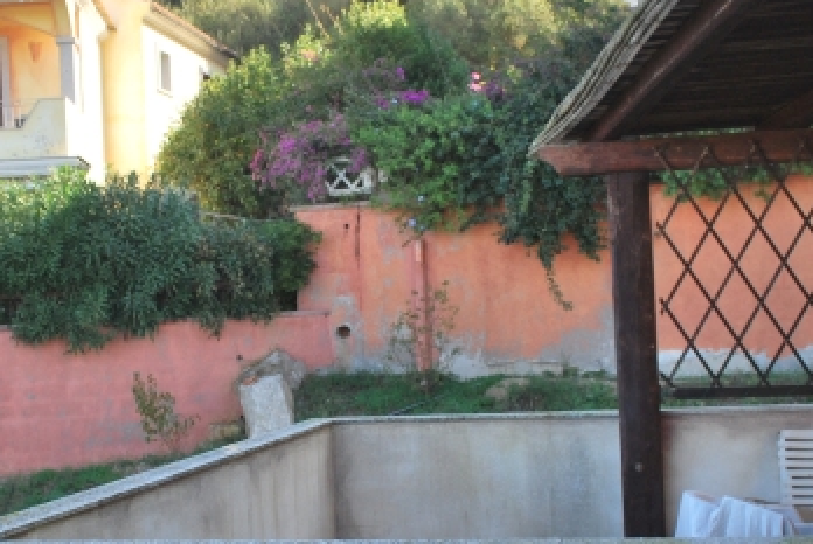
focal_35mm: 62
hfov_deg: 32.0
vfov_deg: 21.9
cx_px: 262
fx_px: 1402
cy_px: 343
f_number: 5
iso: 200
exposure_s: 1/100
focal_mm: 18
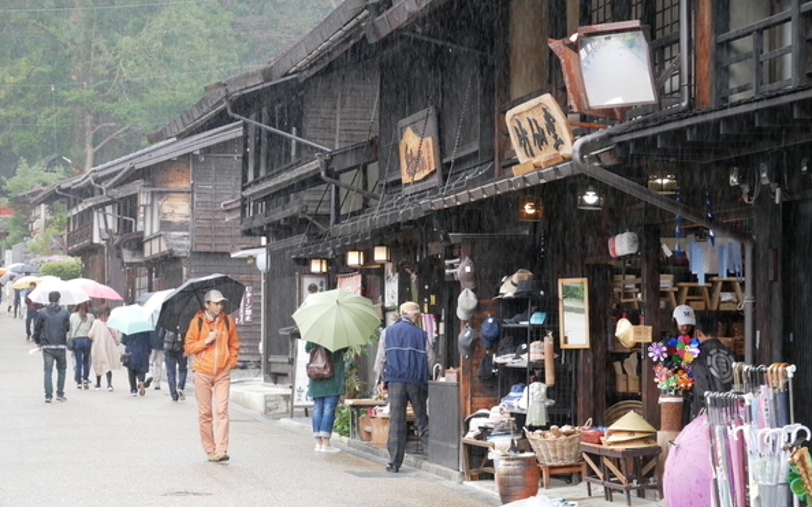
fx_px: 2323
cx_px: 405
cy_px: 226
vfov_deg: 12.5
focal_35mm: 105
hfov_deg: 19.8
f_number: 5.6
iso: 640
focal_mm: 49
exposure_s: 1/125
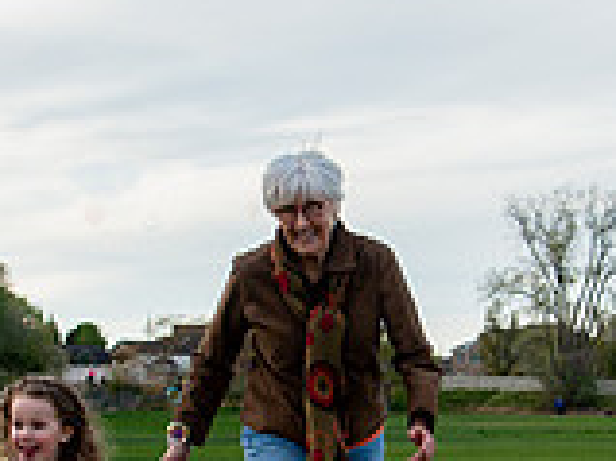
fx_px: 2241
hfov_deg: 15.7
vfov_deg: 11.7
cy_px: 373
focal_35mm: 126
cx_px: 277
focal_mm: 24
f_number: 5
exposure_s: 1/640
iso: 200
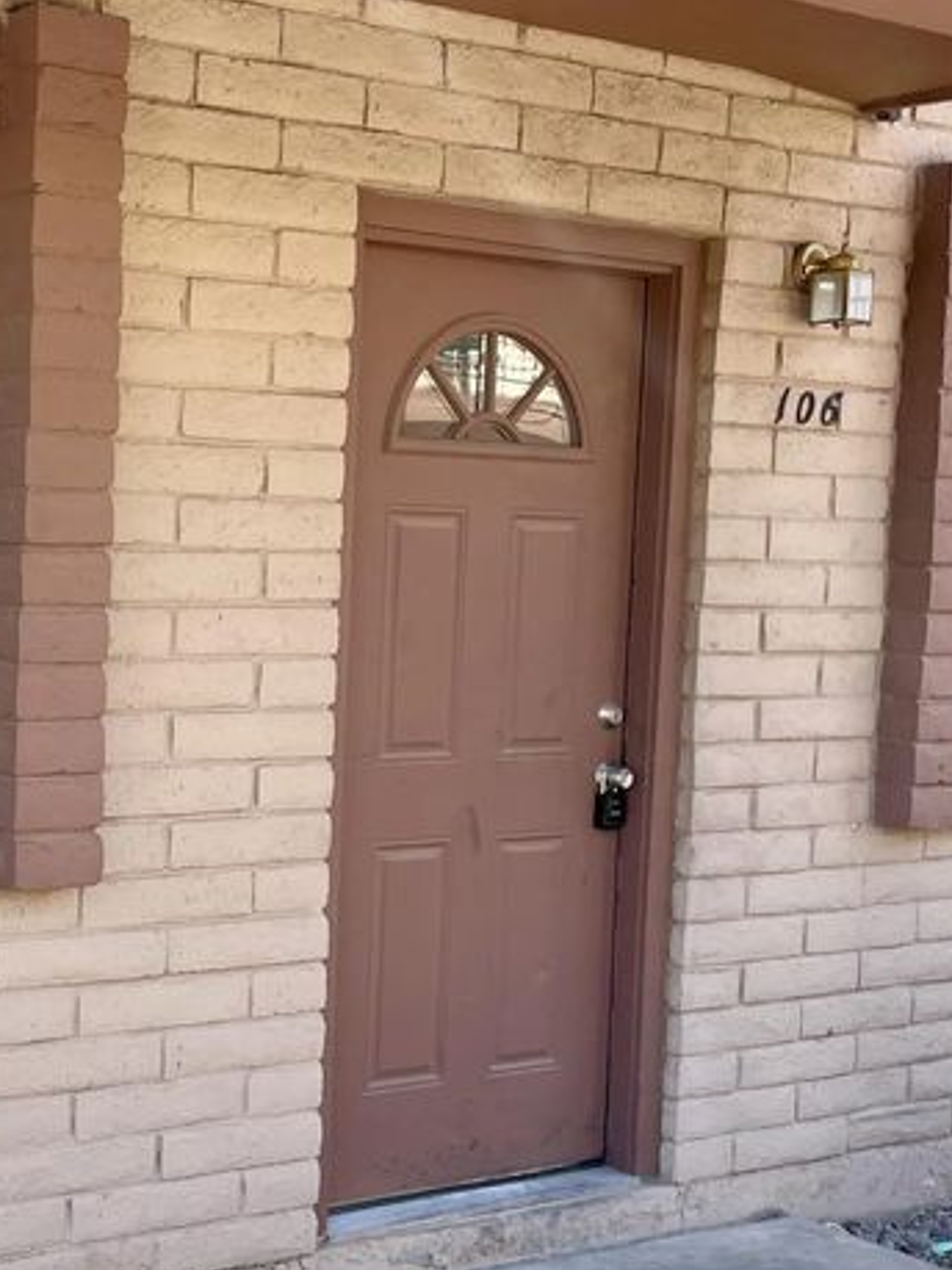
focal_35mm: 58
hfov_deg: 24.1
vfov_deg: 33.1
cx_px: 8
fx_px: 2128
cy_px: 775
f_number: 1.6
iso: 32
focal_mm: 4.2
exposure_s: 1/359
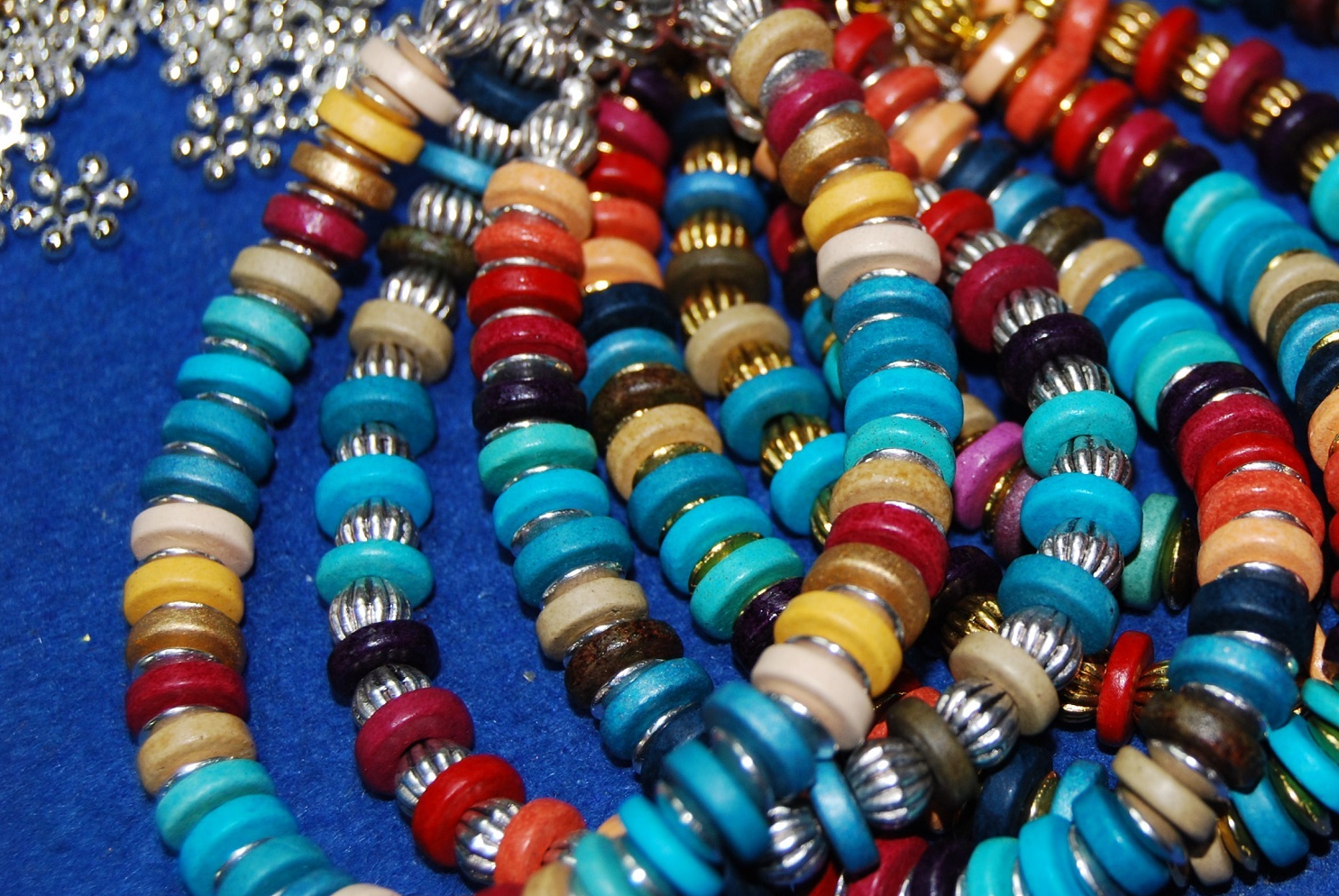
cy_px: 361
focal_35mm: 101
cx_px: 1050
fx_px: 3761
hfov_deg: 20.0
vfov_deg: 13.6
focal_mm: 40
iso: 200
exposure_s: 1/60
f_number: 5
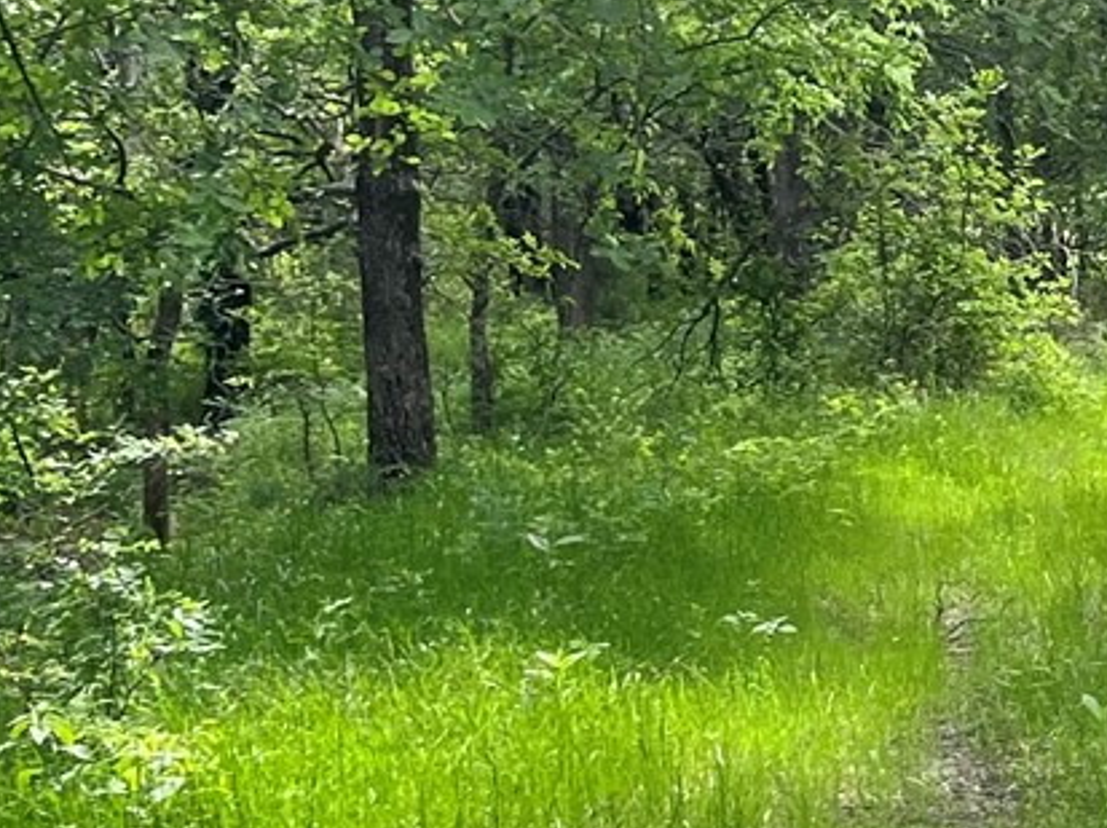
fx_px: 3866
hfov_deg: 15.6
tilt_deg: -4.7
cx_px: 1356
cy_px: 300
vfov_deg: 12.2
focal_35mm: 121
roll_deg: +3.1
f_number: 1.6
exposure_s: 1/314
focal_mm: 5.1
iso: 50
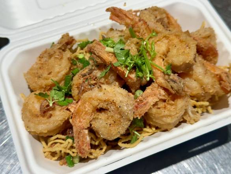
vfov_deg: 30.3
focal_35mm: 48
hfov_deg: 39.6
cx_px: 116
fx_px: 320
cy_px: 87
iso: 64
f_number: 1.78
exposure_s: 1/100
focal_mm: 6.86
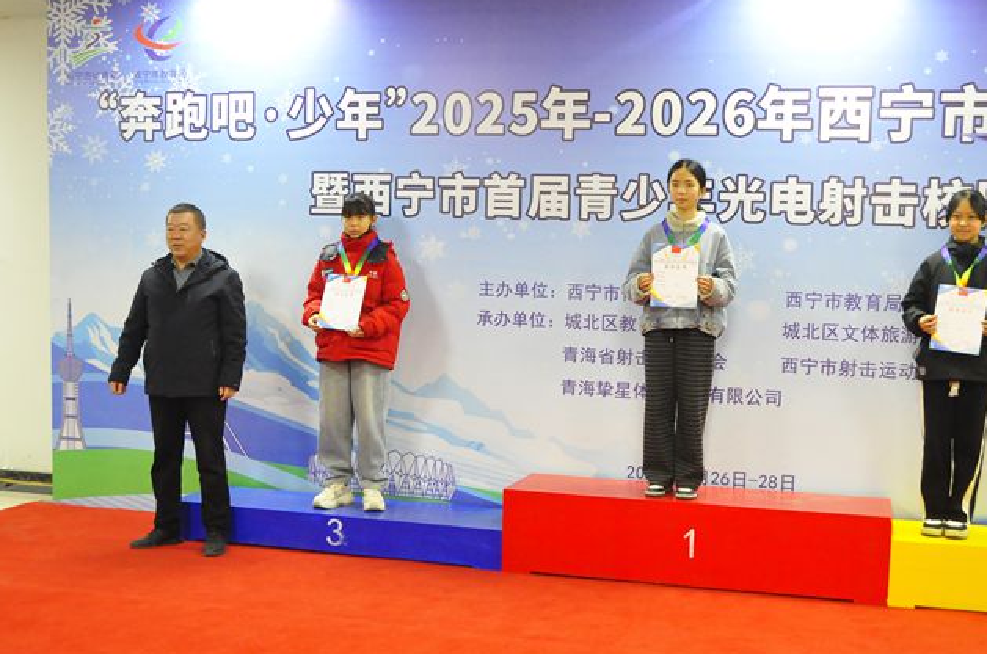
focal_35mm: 42
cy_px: 376
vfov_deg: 31.7
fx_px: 1149
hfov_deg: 46.2
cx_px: 590
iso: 2000
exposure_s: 1/60
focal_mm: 22
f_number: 4
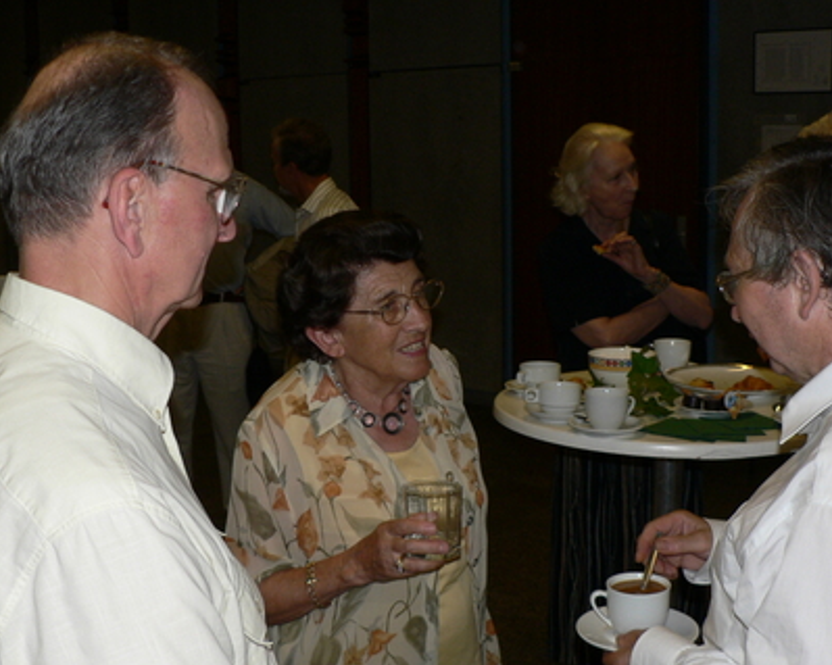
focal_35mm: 47
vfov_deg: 32.1
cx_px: 403
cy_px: 317
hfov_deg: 39.5
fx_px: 1157
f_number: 2.8
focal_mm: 6
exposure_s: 1/60
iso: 100
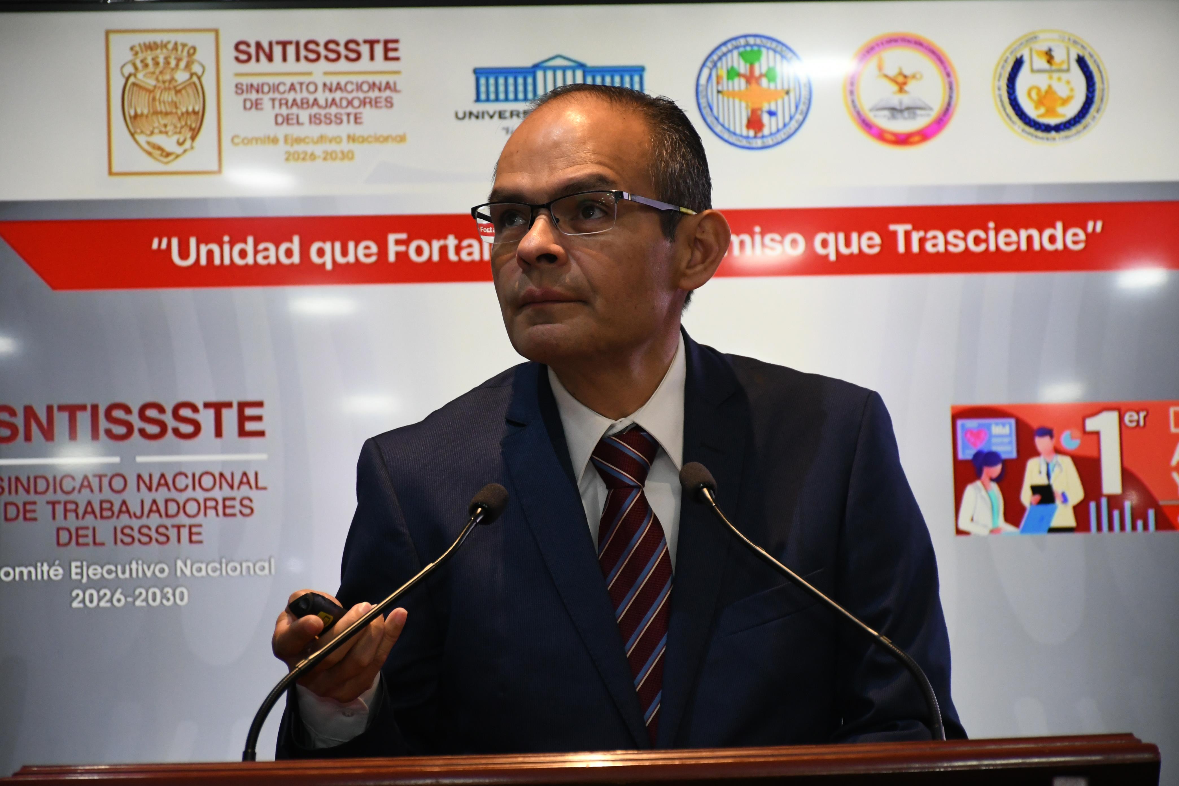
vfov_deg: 8.7
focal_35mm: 157
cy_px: 393
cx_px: 590
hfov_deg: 13.1
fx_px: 5141
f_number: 5.6
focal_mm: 105
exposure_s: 1/100
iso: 2500
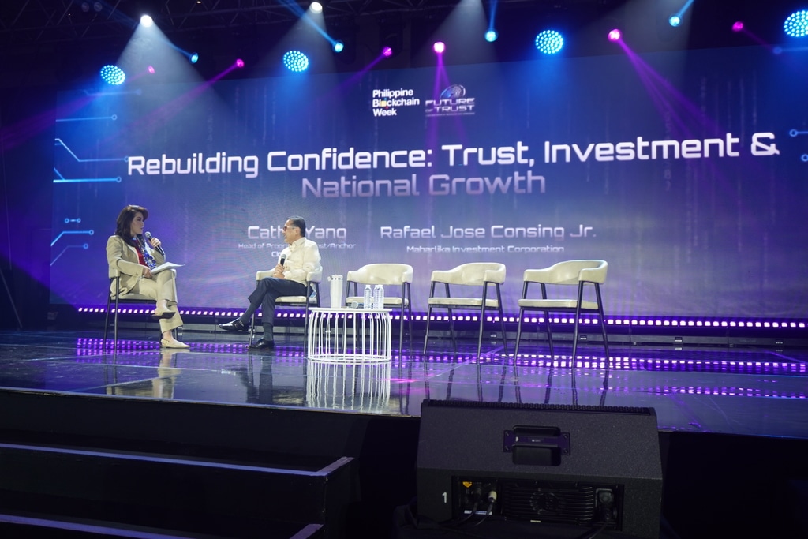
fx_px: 774
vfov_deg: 38.4
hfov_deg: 55.1
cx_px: 404
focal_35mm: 34
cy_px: 270
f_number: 4
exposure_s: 1/60
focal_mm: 23
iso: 200
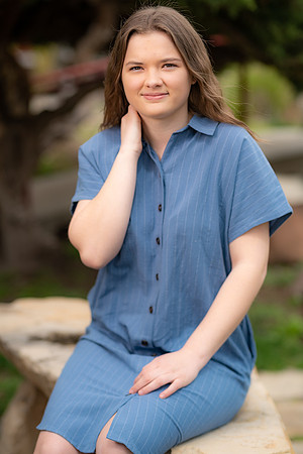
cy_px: 227
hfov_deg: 16.1
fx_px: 1073
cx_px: 152
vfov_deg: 23.9
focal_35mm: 85
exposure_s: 1/2500
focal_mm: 85
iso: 125
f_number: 2
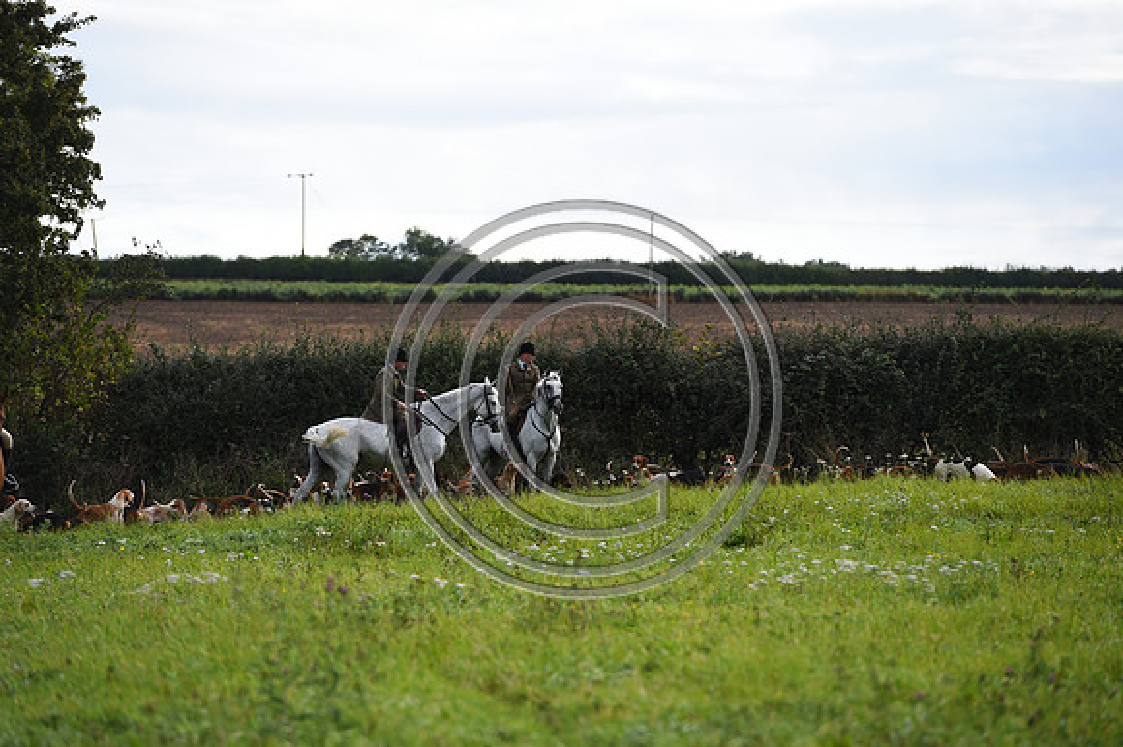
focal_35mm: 200
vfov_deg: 6.9
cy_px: 374
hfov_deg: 10.3
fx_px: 6235
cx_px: 562
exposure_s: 1/800
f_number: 5
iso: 280
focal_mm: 200
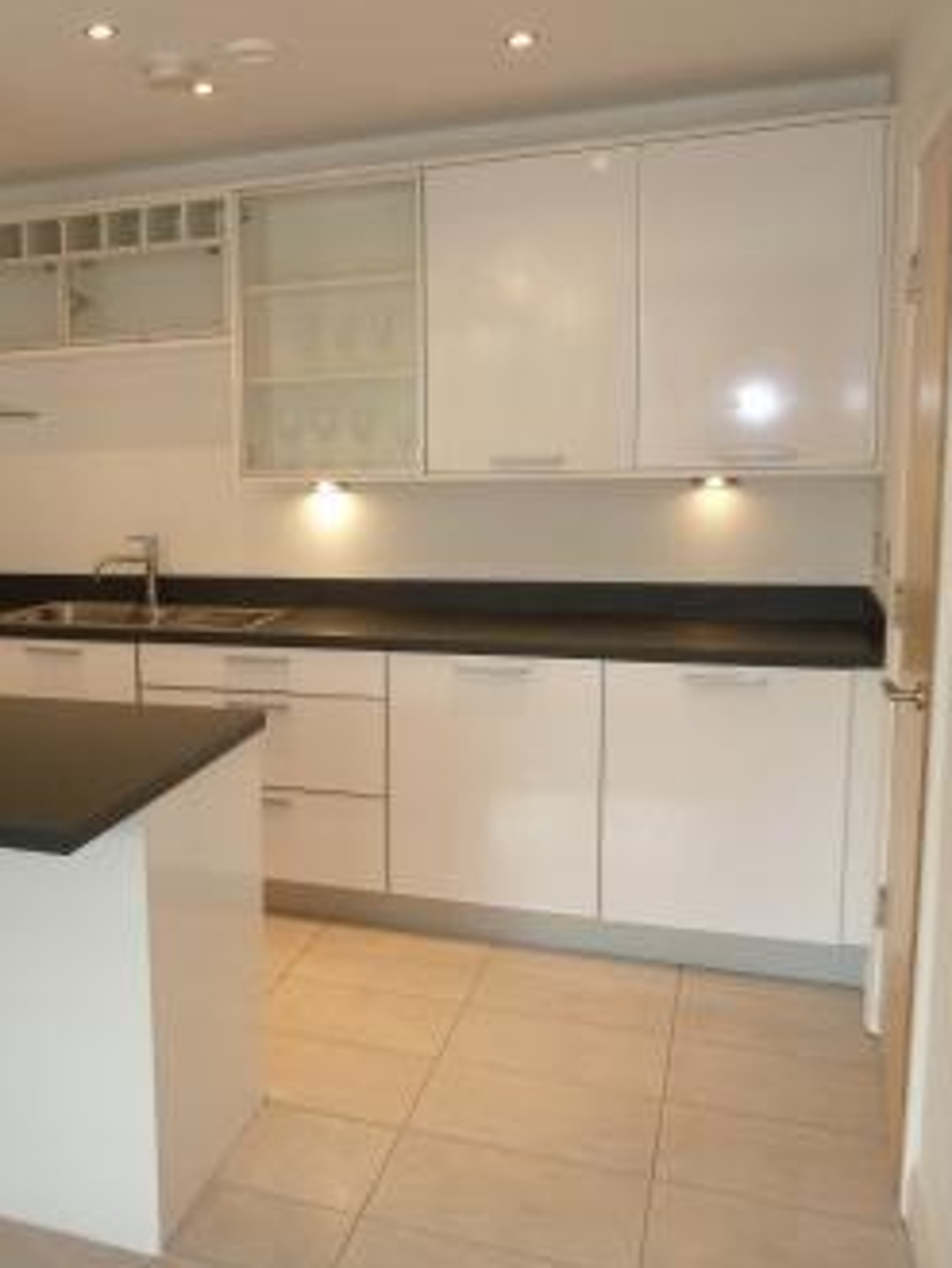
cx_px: 119
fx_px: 1246
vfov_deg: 53.9
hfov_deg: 39.2
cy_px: 624
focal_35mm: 34
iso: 200
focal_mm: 4.1
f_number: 3.3
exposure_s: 1/30
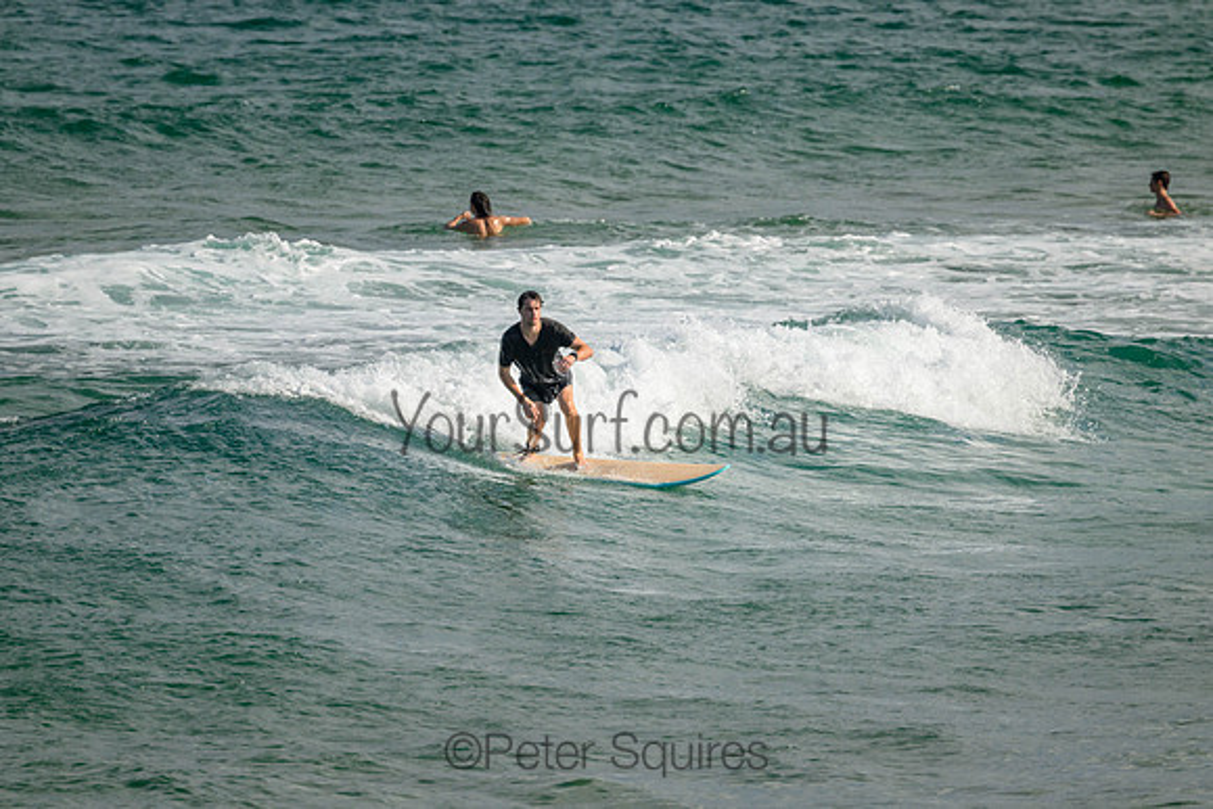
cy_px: 404
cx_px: 606
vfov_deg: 1.8
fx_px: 25613
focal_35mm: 760
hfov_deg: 2.7
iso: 800
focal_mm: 760
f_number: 11
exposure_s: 1/2000
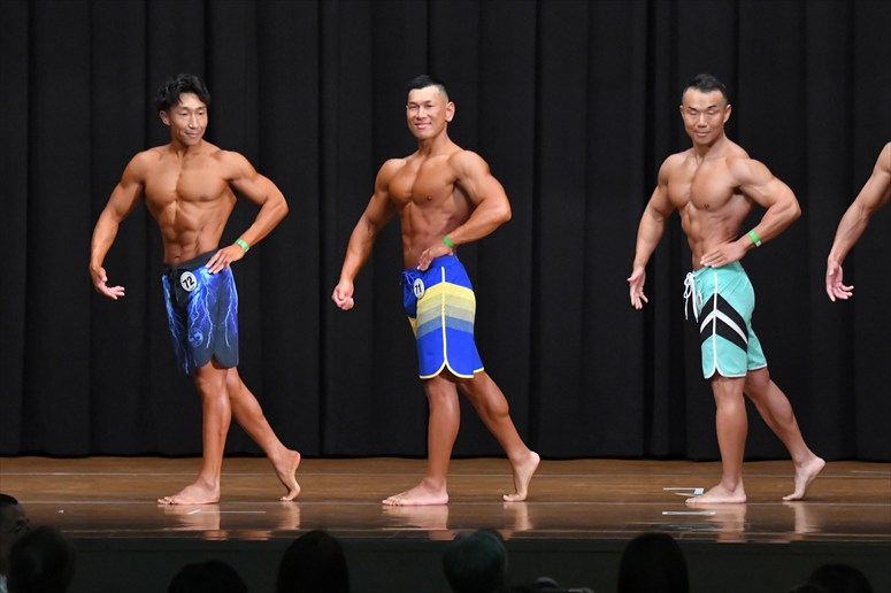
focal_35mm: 202
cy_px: 296
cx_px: 446
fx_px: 4997
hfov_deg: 10.2
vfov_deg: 6.8
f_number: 5.6
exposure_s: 1/400
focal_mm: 135
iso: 8000
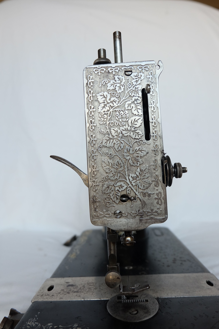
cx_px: 110
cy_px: 164
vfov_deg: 73.7
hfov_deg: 53.1
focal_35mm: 24
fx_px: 219
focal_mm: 16
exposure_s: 1/30
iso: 640
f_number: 4
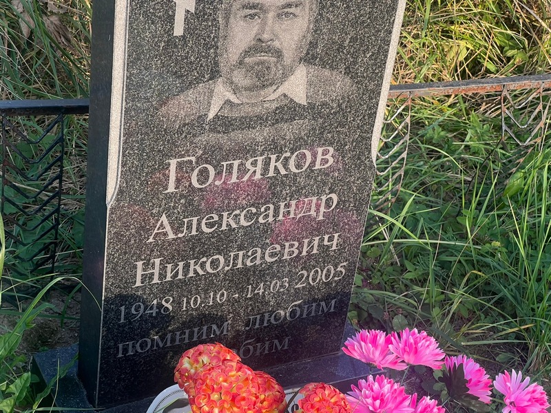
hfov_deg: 25.3
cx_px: 276
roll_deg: -11.6
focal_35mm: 77
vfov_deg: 19.1
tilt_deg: -33.3
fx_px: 1226
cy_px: 206
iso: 32
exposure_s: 1/102
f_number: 2.8
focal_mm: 9
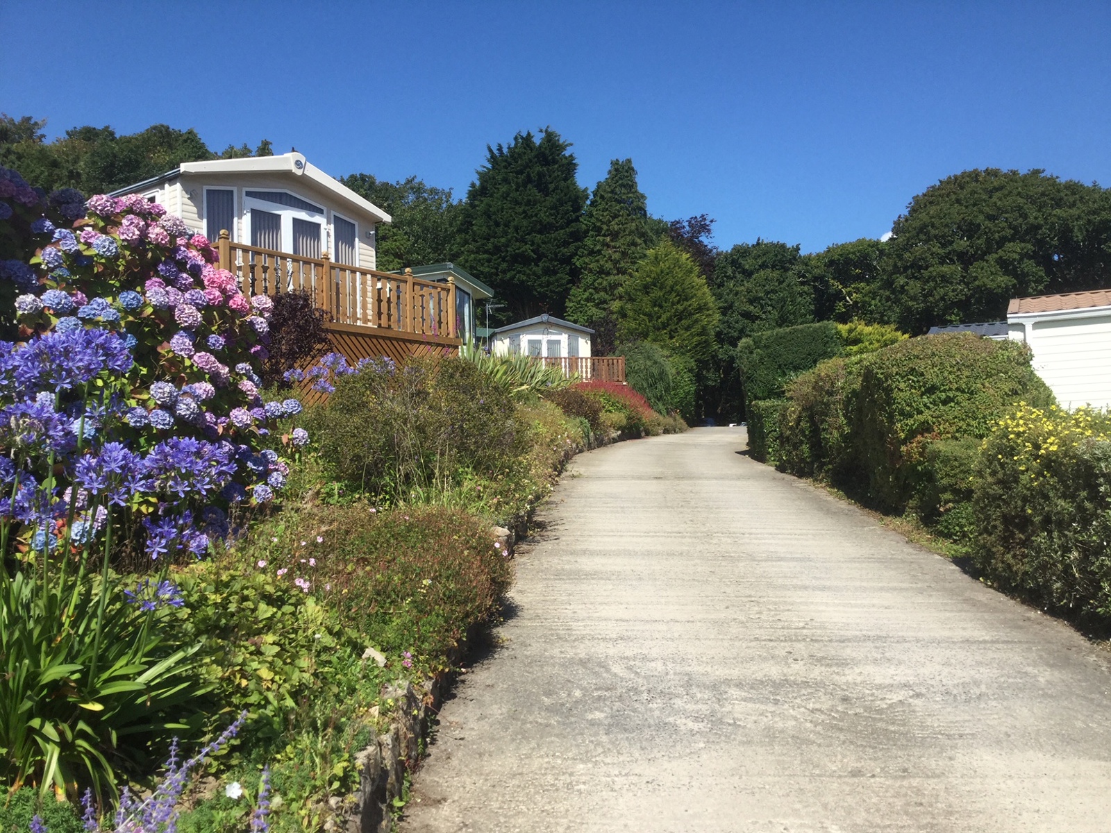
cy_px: 416
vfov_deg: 45.4
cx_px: 556
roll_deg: -0.3
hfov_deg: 58.4
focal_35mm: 31
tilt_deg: +1.6
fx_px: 995
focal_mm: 3.3
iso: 25
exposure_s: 1/1148
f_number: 2.4
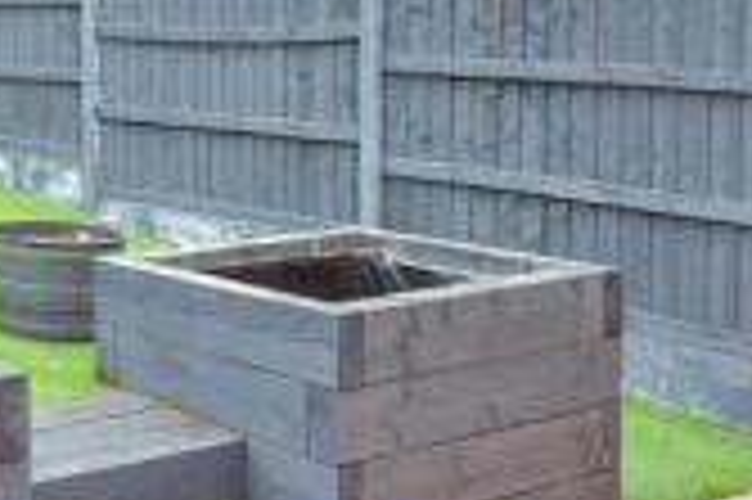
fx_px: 1231
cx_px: -362
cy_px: 43
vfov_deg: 22.4
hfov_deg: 25.7
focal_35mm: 59
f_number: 8
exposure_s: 1/250
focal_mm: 10
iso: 500
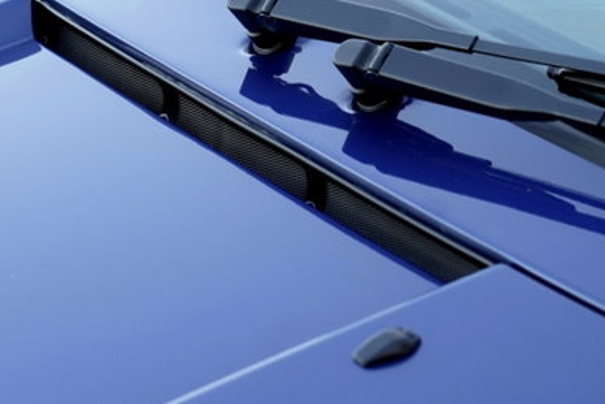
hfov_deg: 10.4
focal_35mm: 197
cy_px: 82
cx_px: 399
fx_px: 3310
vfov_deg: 7.0
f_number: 4.5
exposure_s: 1/250
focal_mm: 75
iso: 800
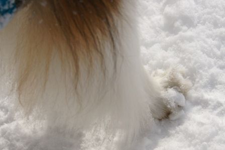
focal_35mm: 52
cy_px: 75
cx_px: 112
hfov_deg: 37.9
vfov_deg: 25.7
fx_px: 328
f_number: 10
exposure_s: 1/640
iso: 200
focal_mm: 35
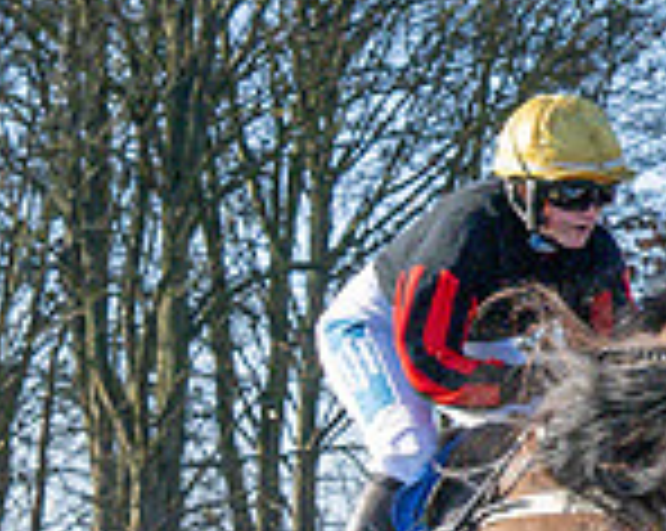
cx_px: 1732
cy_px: 818
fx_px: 5945
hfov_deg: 6.1
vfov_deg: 5.1
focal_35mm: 302
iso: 400
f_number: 5
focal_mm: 35
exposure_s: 1/1250
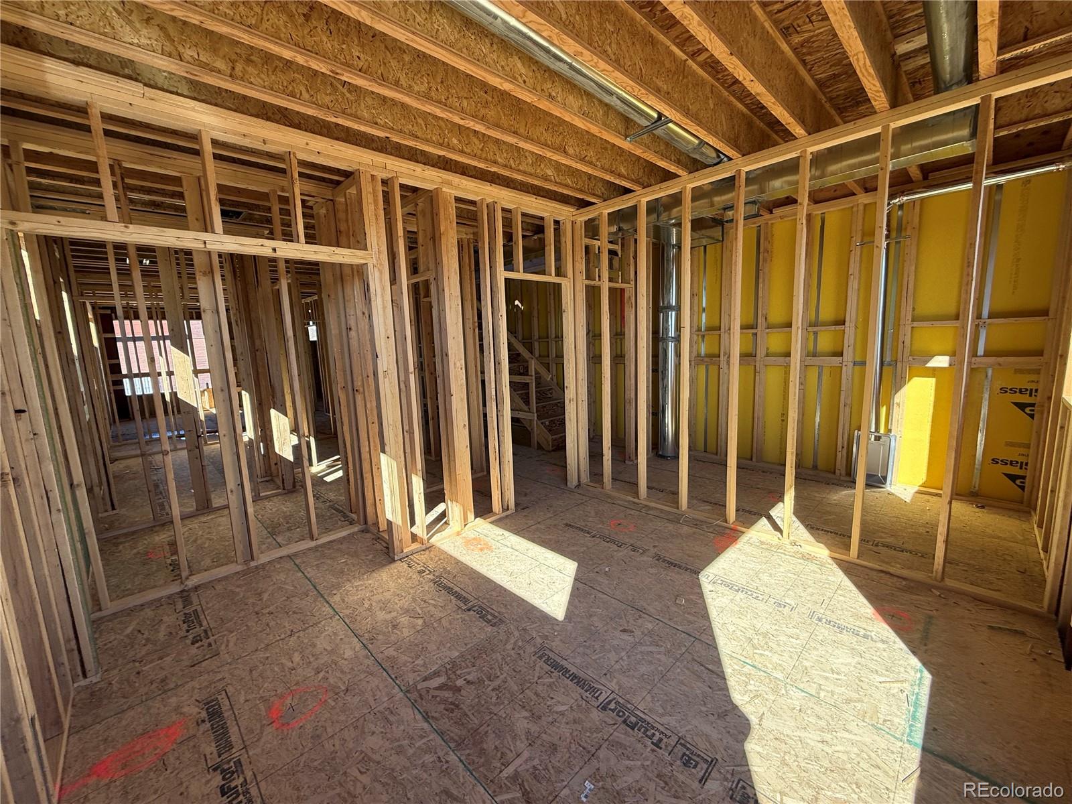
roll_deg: +2.3
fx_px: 434
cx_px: 536
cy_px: 402
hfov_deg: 102.1
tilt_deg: -8.7
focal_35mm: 14
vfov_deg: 85.7
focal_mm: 2.22
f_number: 2.2
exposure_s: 1/294
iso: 64
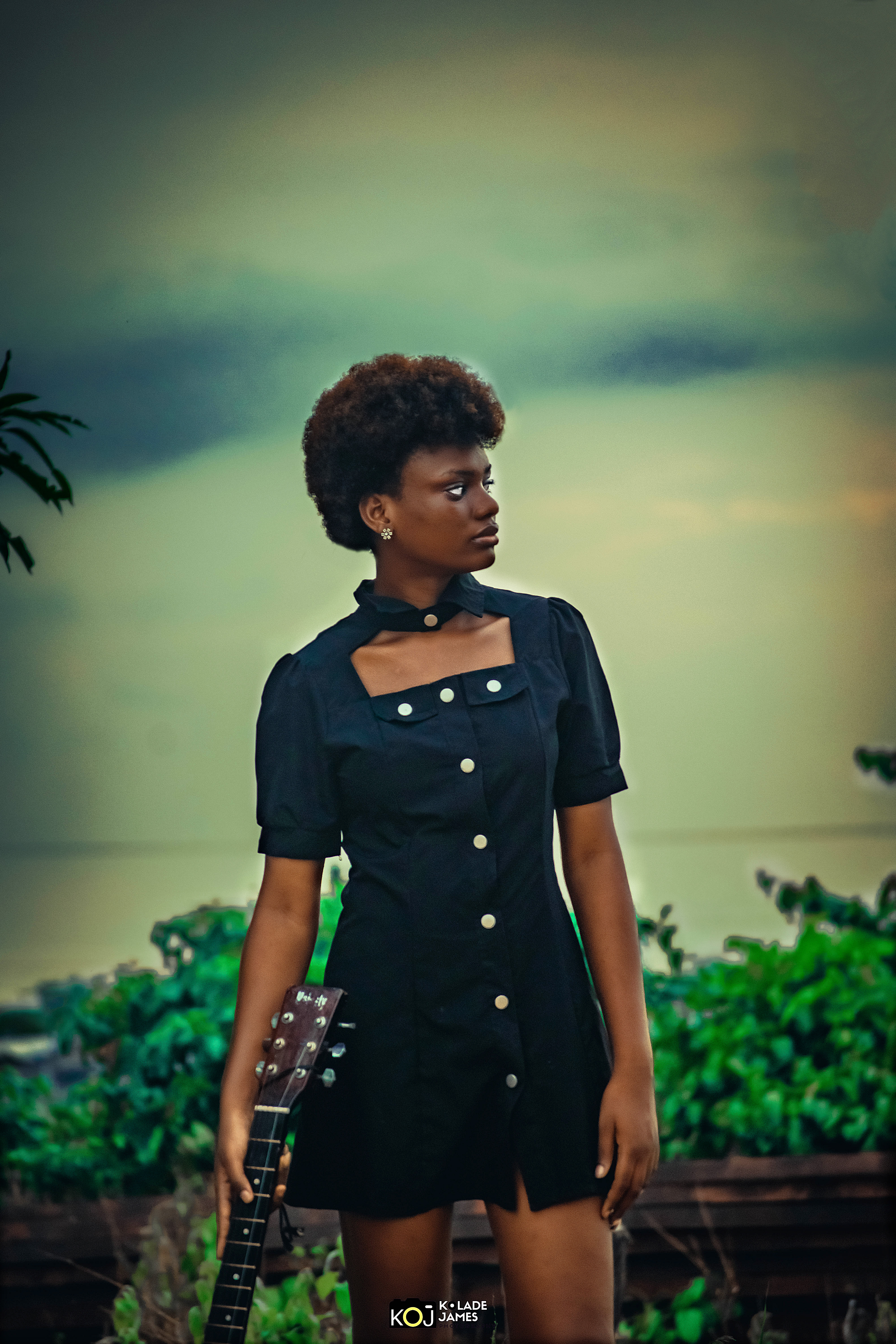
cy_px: 672
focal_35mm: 218
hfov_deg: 6.3
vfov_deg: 9.5
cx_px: 448
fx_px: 8119
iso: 800
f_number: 5
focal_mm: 145
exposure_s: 1/200
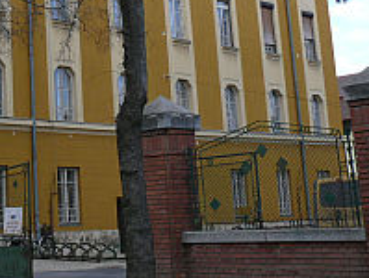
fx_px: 844
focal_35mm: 79
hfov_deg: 23.3
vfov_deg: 18.3
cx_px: -30
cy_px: 4
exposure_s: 1/250
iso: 100
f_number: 4
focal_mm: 7.4
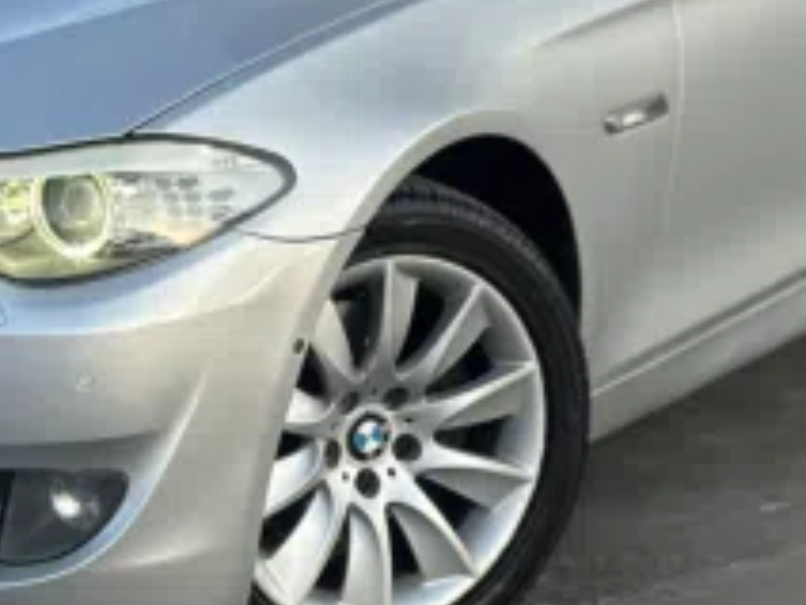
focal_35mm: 145
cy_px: -99
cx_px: 243
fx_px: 3376
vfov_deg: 10.1
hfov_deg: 13.6
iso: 80
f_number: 1.78
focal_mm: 6.86
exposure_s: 1/460
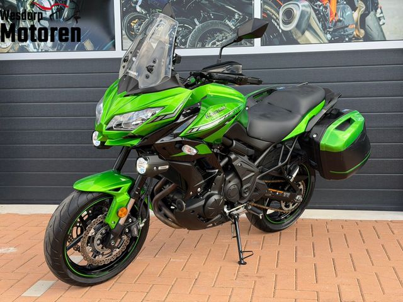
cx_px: 202
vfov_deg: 30.3
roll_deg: +1.5
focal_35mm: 48
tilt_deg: -5.8
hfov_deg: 39.7
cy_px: 151
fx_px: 559
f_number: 1.78
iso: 64
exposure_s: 1/574
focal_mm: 6.76
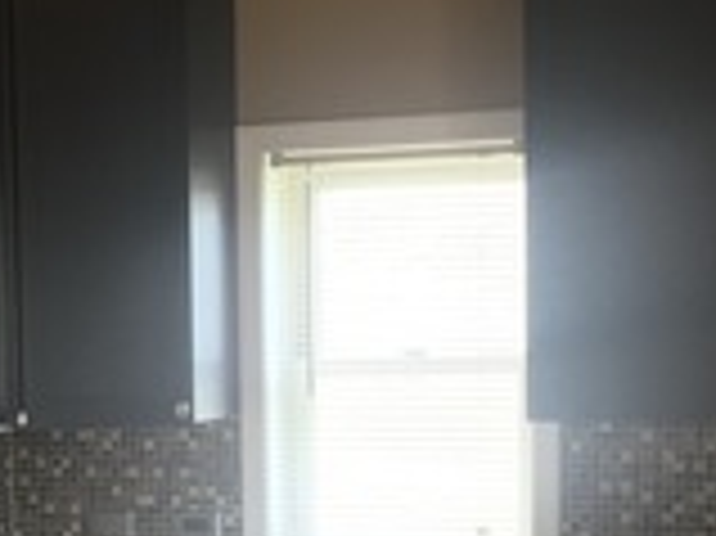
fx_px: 2418
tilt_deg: -7.2
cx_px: 81
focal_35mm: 117
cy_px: 631
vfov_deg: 12.4
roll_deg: +1.9
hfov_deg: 16.6
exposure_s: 1/30
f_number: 2.2
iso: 80
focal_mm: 4.15
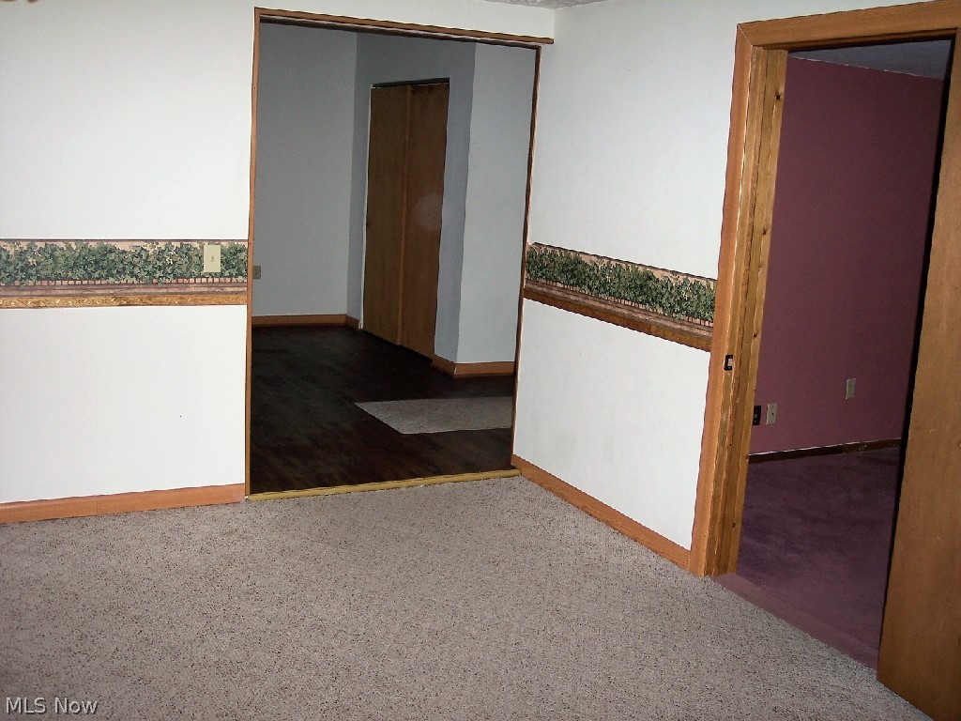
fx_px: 1083
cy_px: 360
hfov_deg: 47.9
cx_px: 480
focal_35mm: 39
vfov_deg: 36.8
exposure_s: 1/60
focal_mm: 8
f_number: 2.8
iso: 100
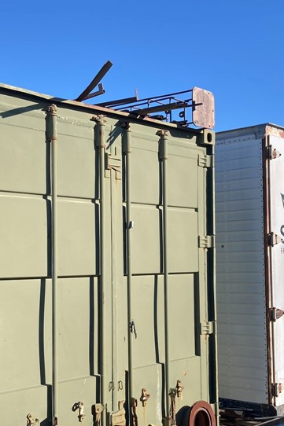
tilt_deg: +1.5
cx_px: 131
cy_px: 254
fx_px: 651
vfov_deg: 36.1
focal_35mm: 55
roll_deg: -0.6
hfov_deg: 24.6
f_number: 1.8
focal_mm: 3.99
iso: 20
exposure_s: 1/1156
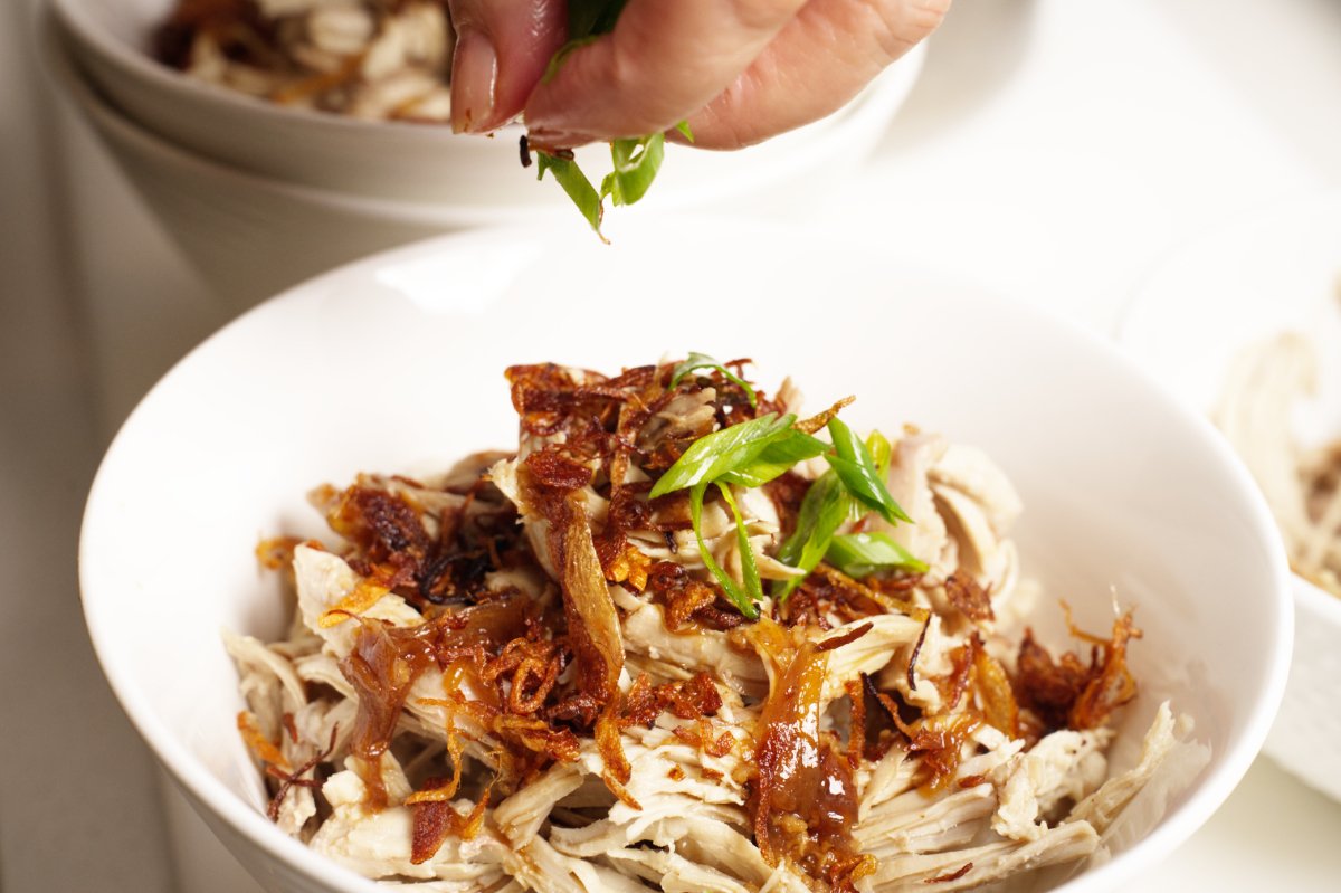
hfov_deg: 28.9
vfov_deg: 19.4
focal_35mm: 70
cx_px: 670
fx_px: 2606
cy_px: 446
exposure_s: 1/1000
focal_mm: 70
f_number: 8
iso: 1000
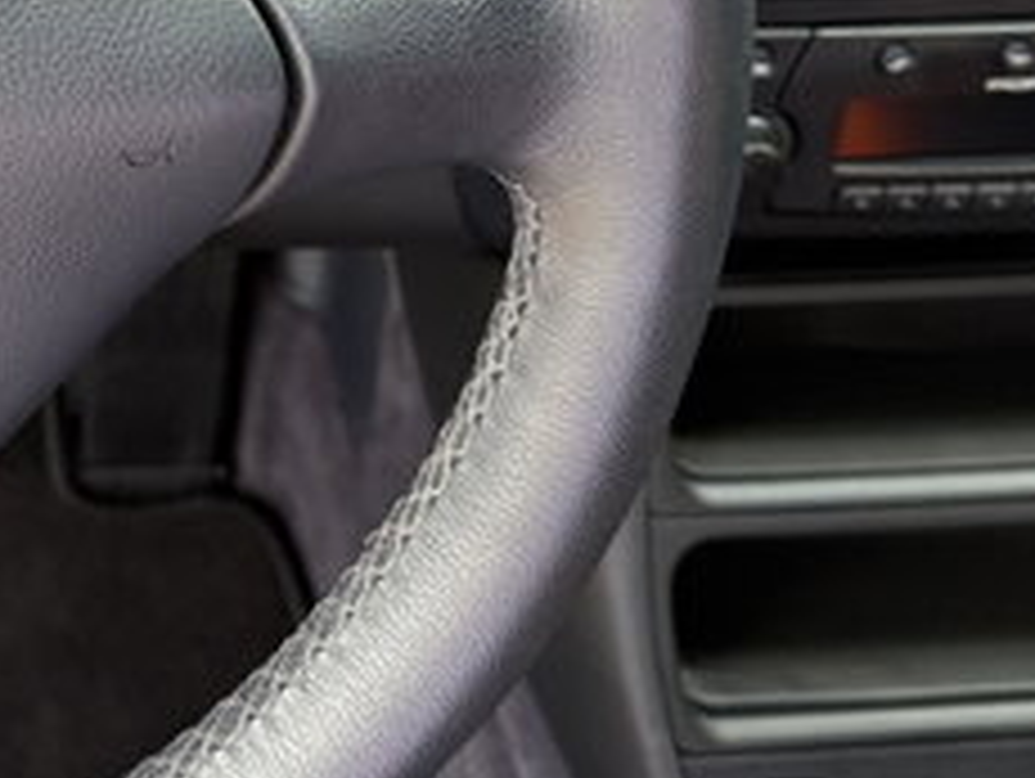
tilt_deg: -30.9
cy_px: -49
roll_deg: +0.4
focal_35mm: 80
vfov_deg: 17.9
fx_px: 2394
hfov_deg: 23.2
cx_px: -50
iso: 125
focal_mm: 6.76
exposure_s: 1/243
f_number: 1.78
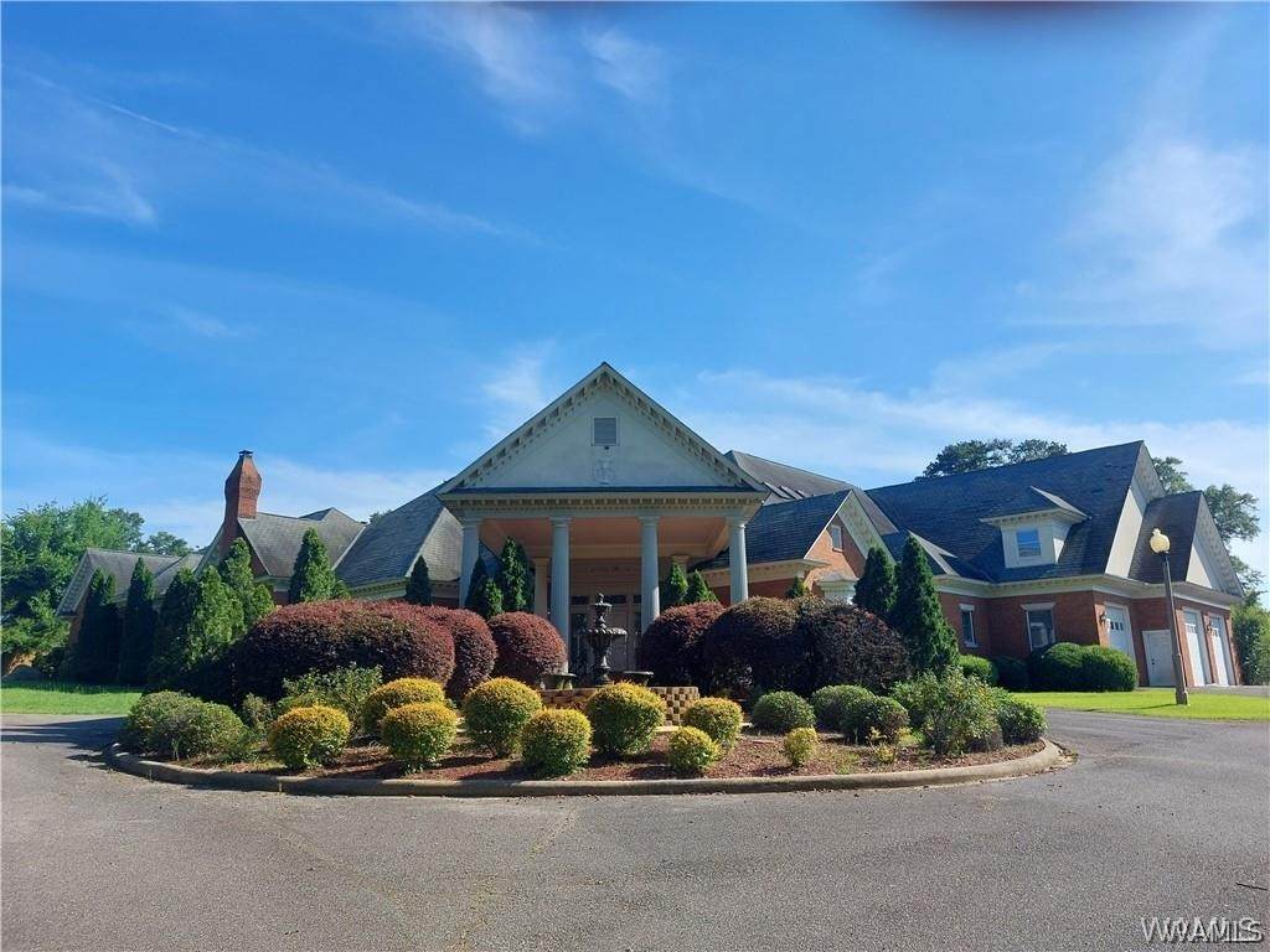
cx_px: 635
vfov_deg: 56.8
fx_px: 881
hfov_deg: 71.6
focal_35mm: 24
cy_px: 476
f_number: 1.8
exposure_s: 1/1021
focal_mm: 5.23
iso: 25
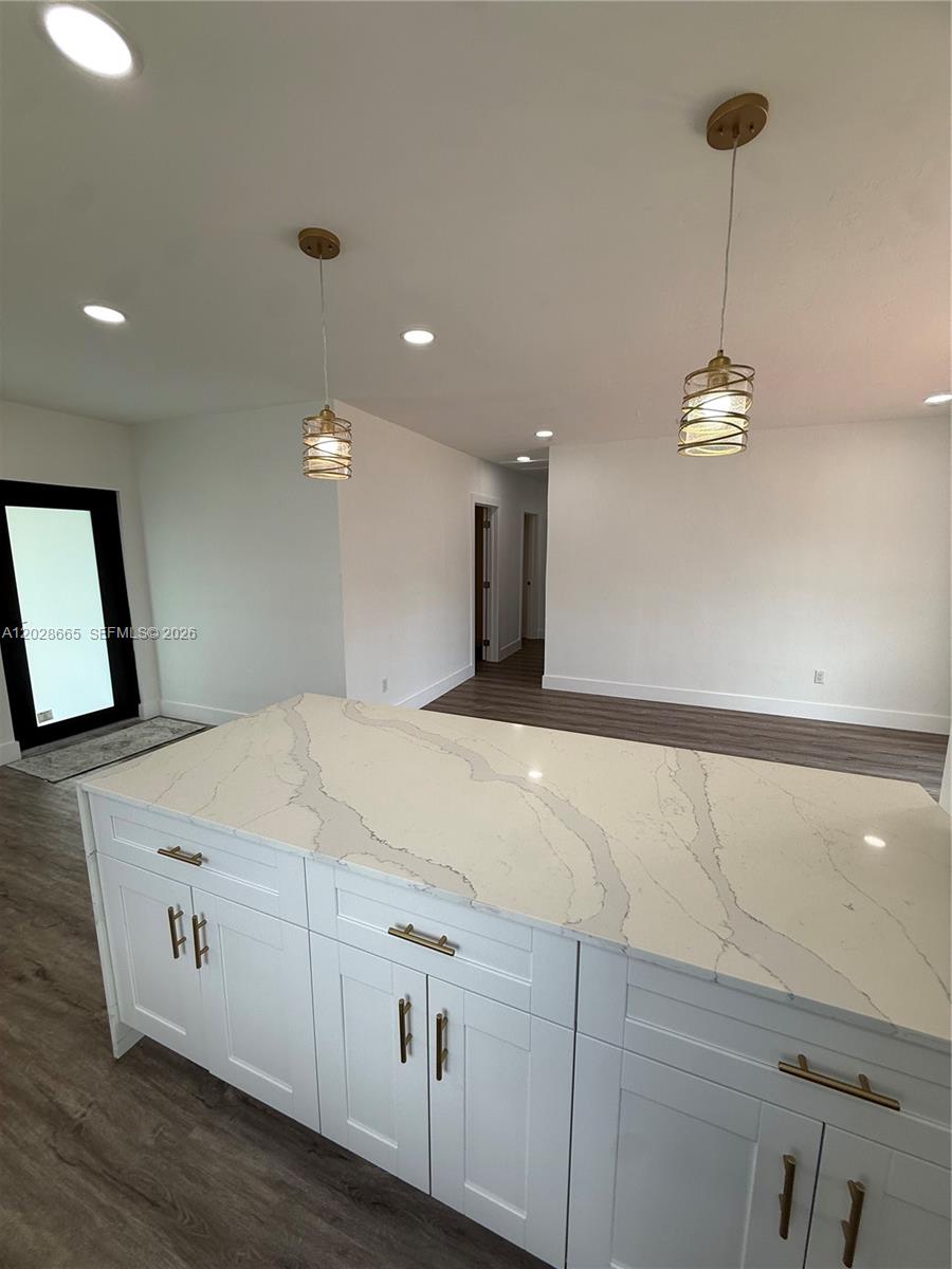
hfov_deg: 85.7
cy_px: 634
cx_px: 476
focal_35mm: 14
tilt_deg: -10.7
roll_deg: -0.9
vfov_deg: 102.1
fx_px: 513
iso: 64
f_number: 2.2
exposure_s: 1/228
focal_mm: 2.22
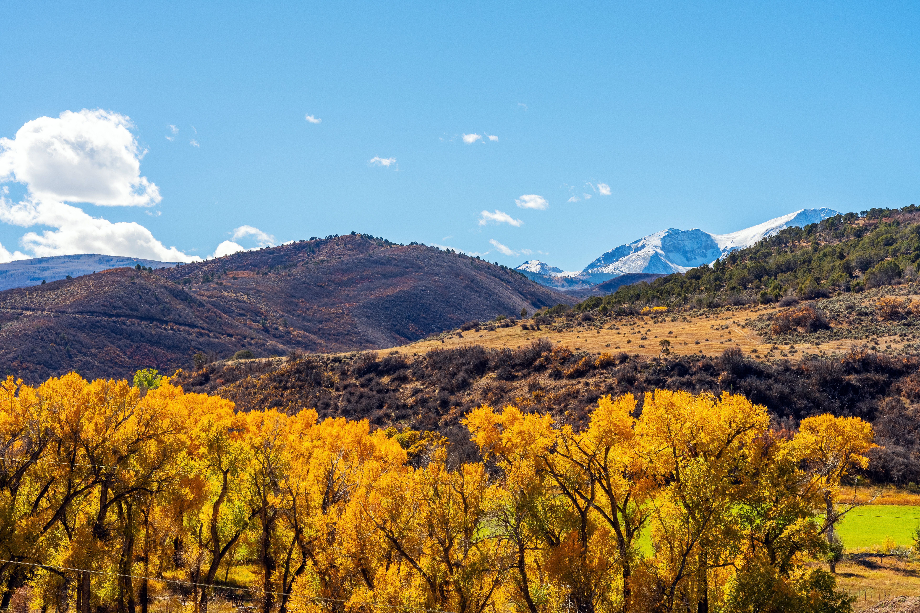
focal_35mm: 70
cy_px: 306
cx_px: 460
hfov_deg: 28.8
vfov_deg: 19.5
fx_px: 1789
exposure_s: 1/5000
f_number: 11
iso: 200
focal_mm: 70
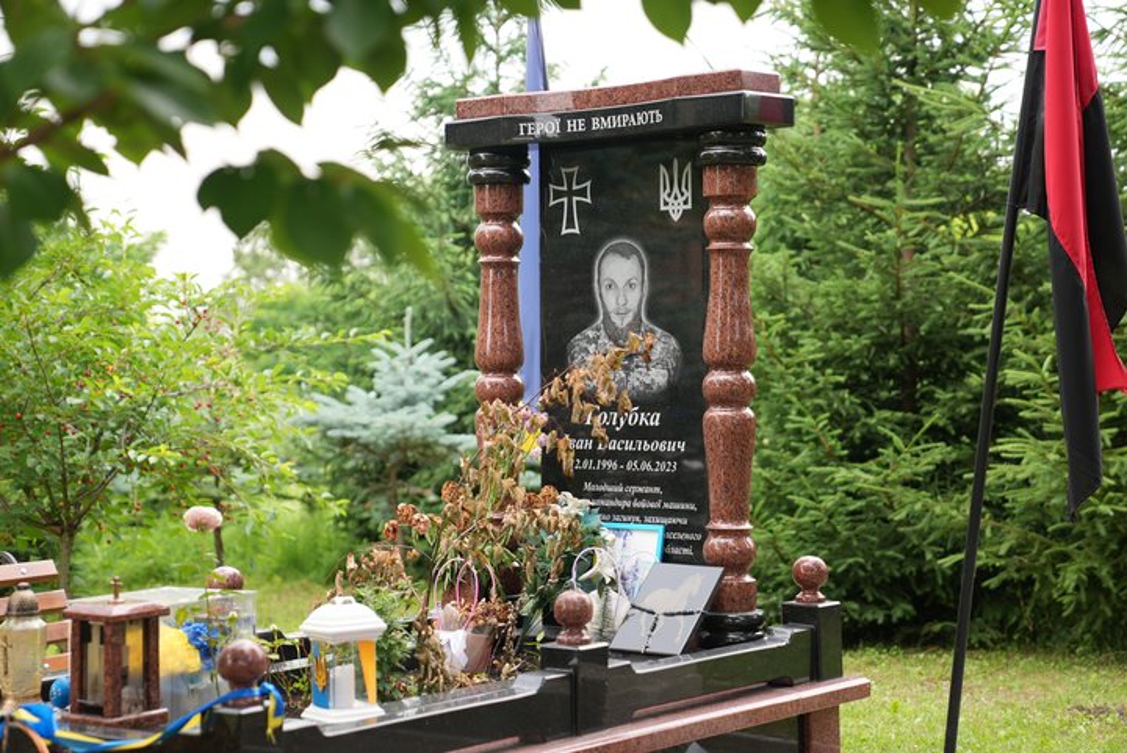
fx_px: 2193
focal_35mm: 70
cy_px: 376
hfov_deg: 28.8
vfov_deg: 19.5
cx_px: 564
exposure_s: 1/160
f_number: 2.8
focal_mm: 70
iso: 100
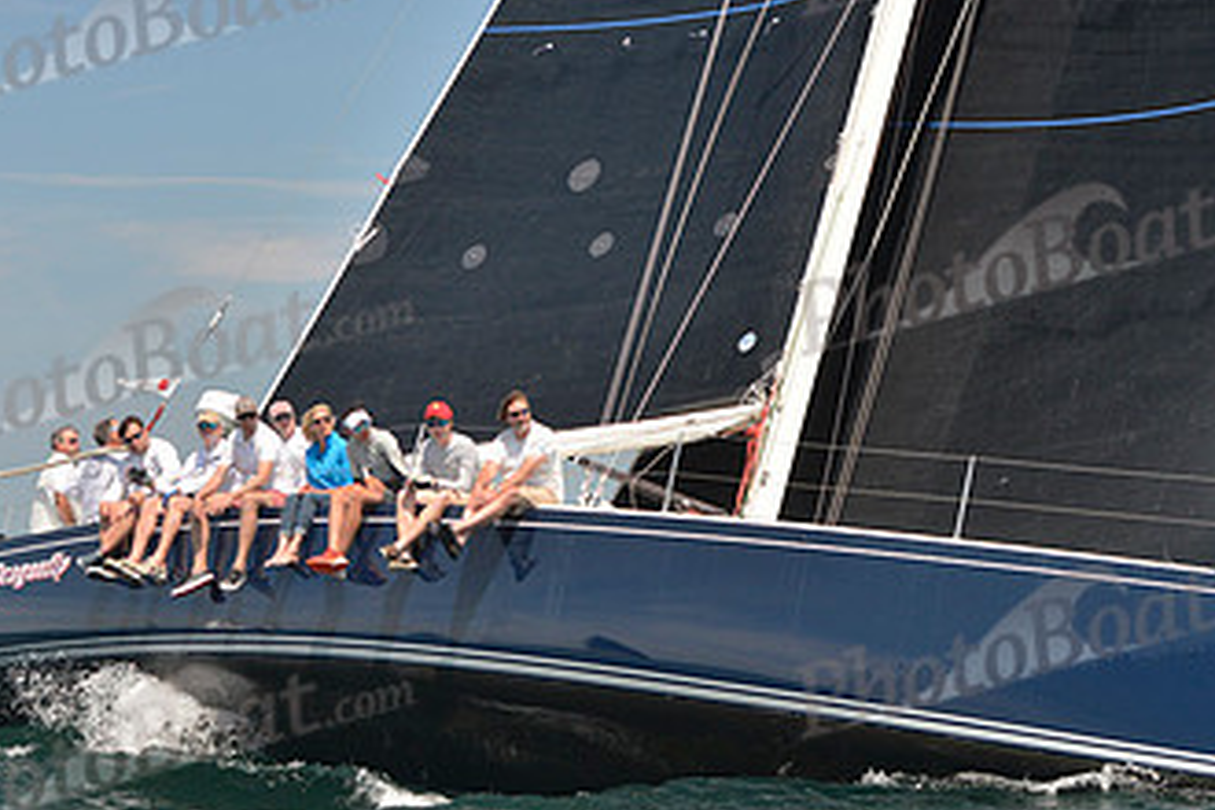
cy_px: 503
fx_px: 4151
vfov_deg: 11.1
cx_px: 608
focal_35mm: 123
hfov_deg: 16.7
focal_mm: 70
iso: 400
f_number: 5.6
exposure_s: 1/800
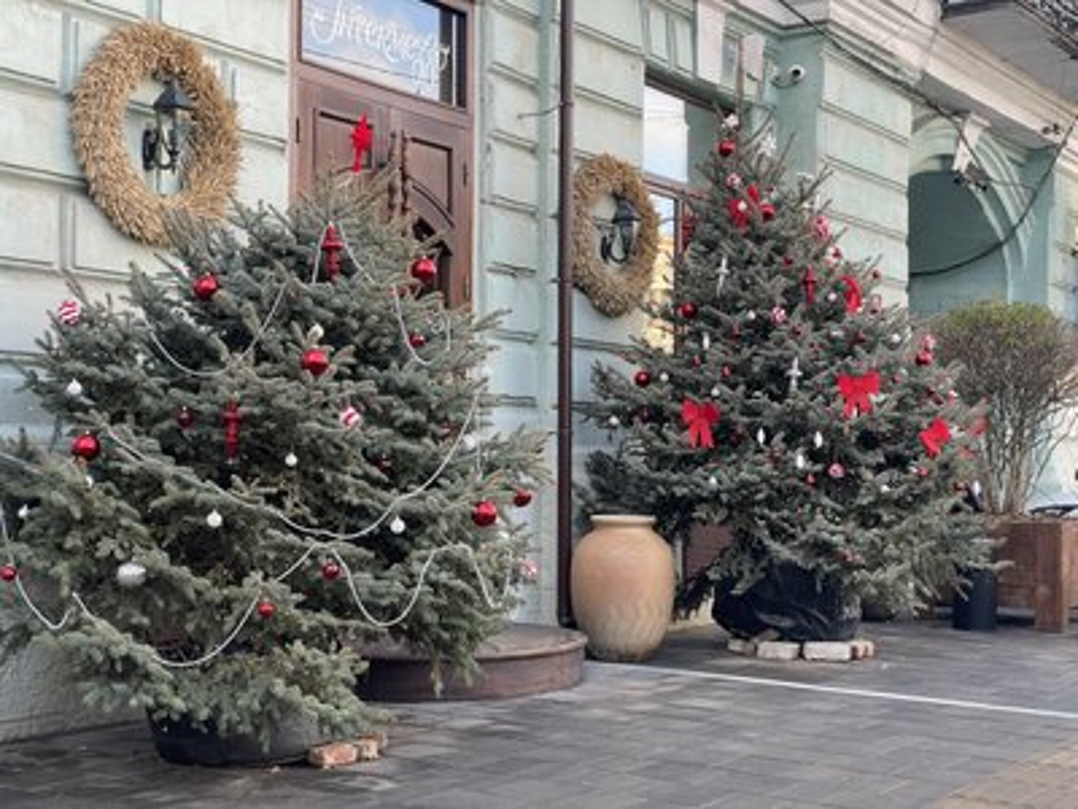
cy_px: 404
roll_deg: -0.2
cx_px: 539
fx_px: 1619
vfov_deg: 28.0
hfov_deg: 36.8
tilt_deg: +2.8
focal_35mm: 52
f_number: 2
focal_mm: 6
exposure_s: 1/99
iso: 32
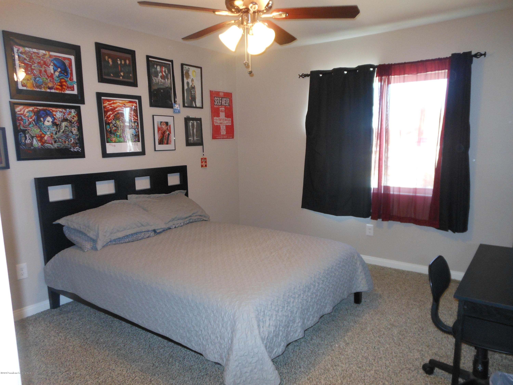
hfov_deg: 69.4
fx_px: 370
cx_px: 256
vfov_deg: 54.9
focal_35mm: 25
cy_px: 192
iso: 250
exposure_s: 1/25
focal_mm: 4.5
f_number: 3.2
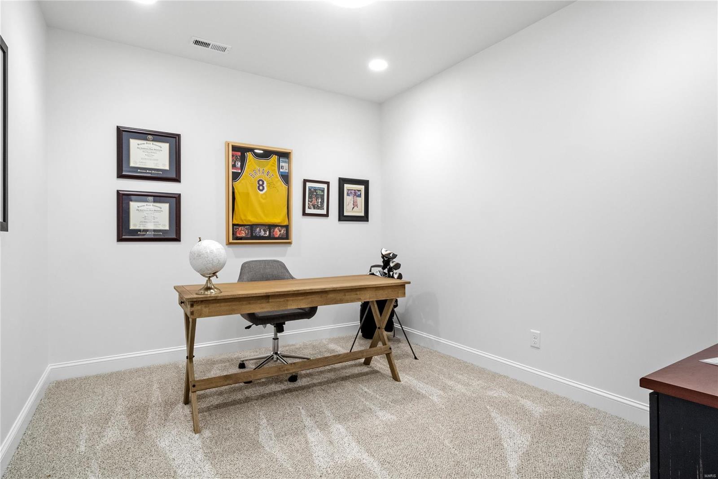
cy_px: 240
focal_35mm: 18
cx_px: 359
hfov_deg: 90.0
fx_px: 359
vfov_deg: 67.4
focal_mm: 9
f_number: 8
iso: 400
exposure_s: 1/8
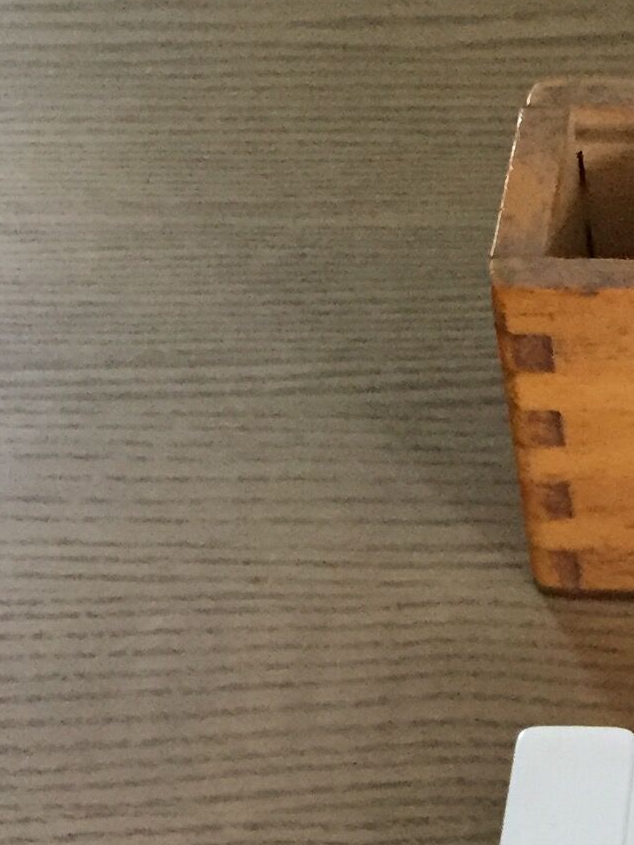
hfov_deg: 12.5
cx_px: 965
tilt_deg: -50.9
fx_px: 2734
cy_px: 1141
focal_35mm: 112
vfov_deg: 16.5
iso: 250
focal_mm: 4.15
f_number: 2.2
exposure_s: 1/20
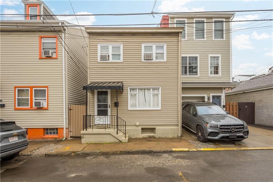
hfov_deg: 90.0
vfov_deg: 67.4
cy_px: 91
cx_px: 136
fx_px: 136
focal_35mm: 18
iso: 100
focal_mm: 12
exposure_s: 1/200
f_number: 6.3
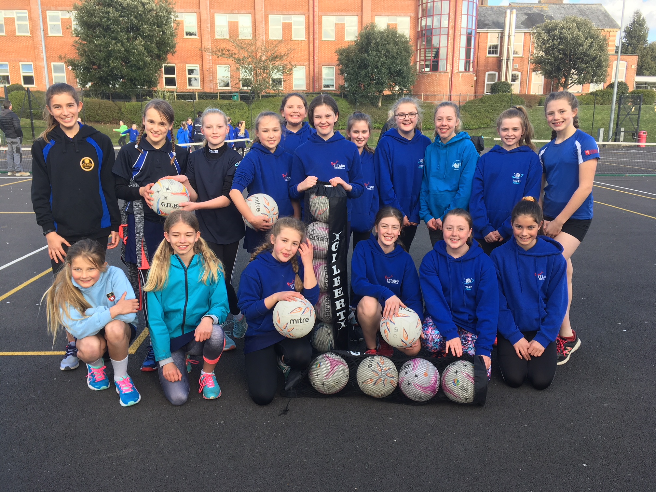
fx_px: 550
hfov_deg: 61.7
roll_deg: +0.5
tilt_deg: -10.6
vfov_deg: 48.2
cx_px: 328
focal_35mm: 29
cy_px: 246
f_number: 2.2
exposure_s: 1/189
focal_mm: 4.15
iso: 25
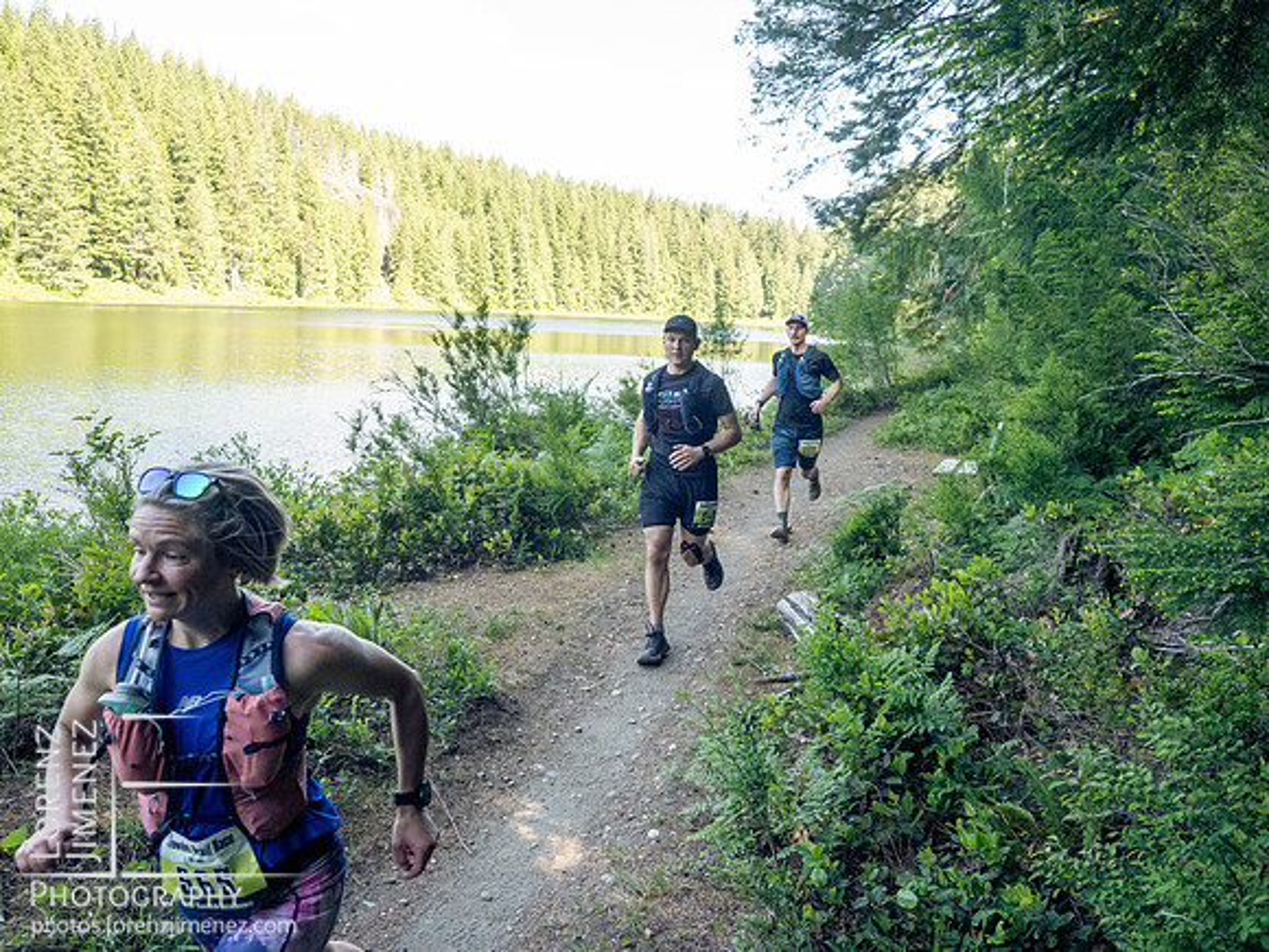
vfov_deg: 53.1
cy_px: 476
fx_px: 953
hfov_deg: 67.3
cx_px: 634
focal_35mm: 26
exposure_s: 1/1000
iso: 1000
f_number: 2.8
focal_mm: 13
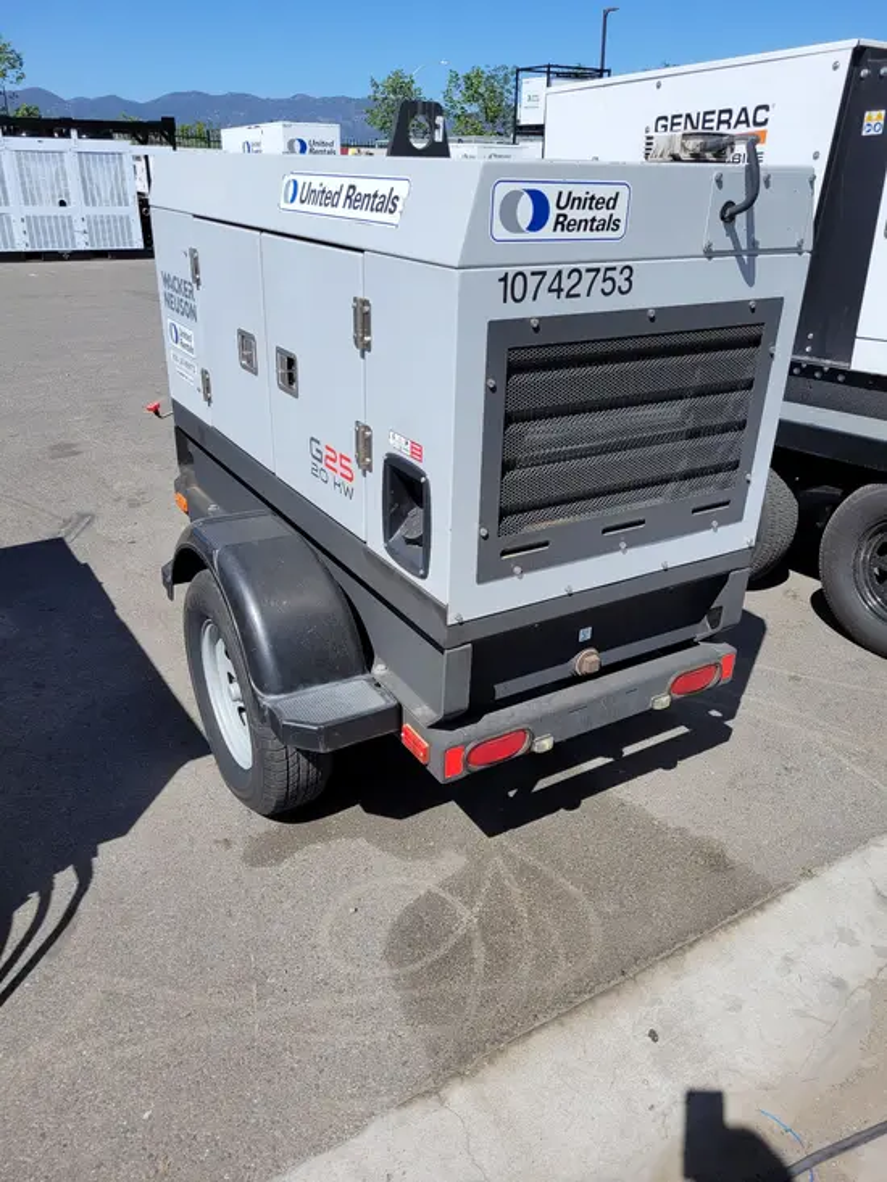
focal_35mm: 26
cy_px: 591
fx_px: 888
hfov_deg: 53.1
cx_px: 444
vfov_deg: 67.3
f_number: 1.8
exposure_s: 1/2643
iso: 40
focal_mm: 5.4
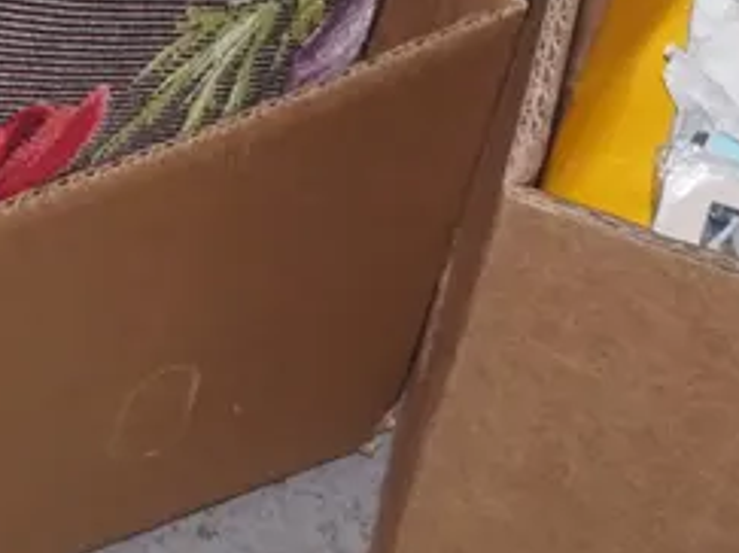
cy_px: -514
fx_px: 4140
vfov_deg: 7.4
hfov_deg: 9.8
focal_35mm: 194
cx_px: -505
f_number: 5.6
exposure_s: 1/60
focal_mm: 23
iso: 2500
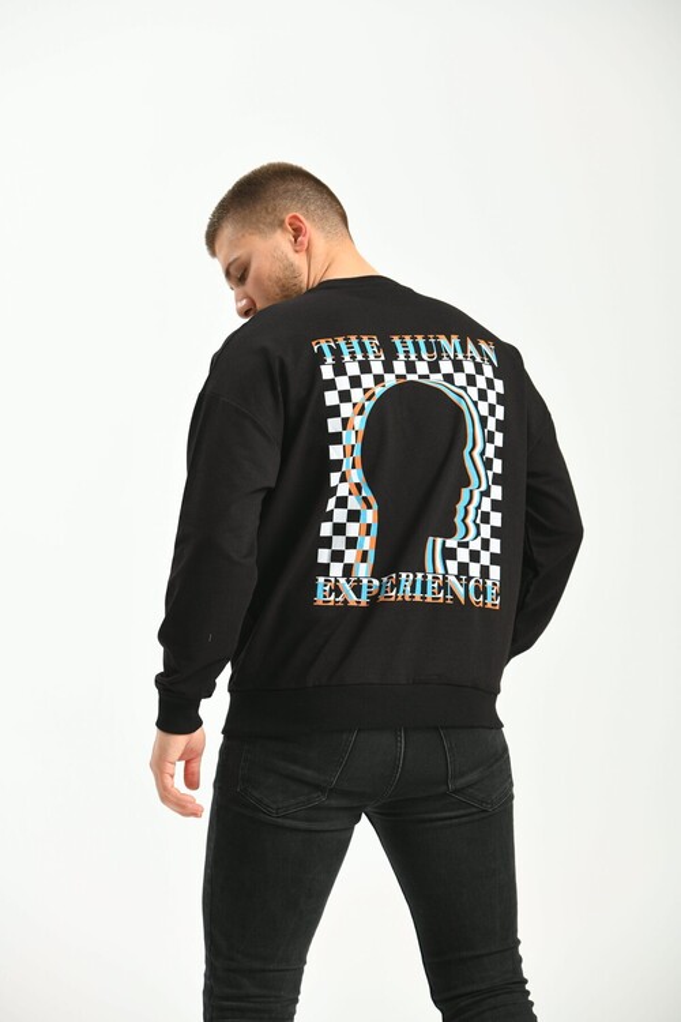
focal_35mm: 122
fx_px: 3461
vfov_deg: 16.8
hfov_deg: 11.2
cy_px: 511
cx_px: 340
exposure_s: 1/160
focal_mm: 122
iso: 100
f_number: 5.6
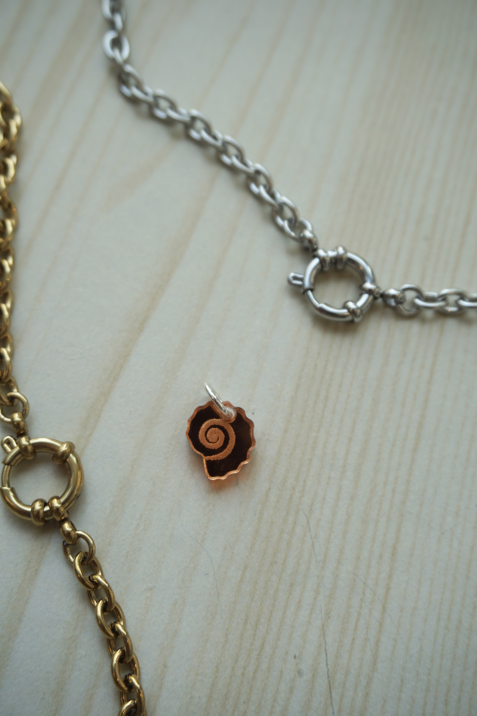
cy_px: 358
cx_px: 238
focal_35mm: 40
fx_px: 805
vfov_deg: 47.9
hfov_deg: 33.0
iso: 100
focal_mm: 27
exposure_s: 1/80
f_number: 5
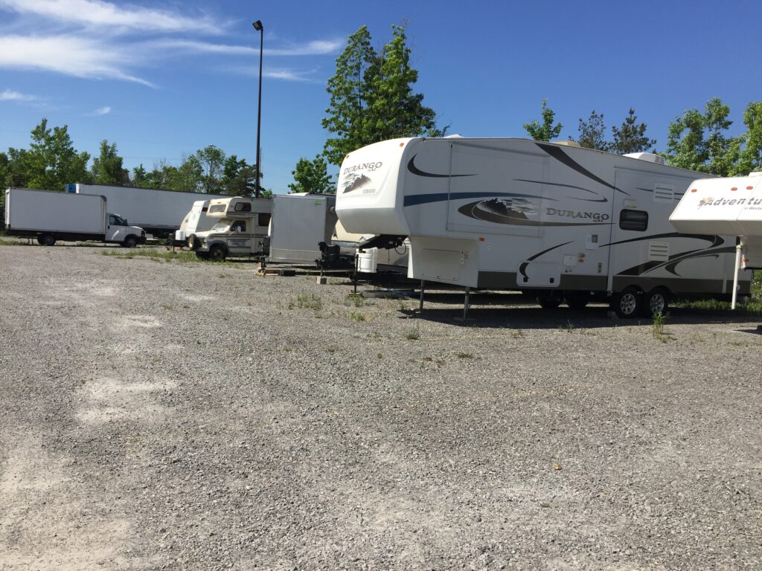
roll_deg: -0.6
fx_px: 638
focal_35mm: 29
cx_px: 381
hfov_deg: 61.7
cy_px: 286
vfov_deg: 48.2
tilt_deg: -4.2
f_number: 2.2
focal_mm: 4.15
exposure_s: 1/2326
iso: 32
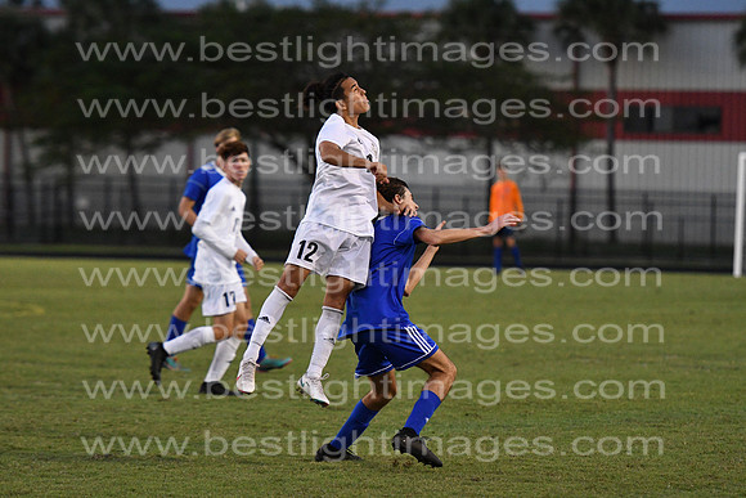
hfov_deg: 8.9
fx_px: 4819
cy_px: 249
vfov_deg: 5.9
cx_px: 373
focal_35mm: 232
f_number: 3.2
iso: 3200
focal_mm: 155
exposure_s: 1/800
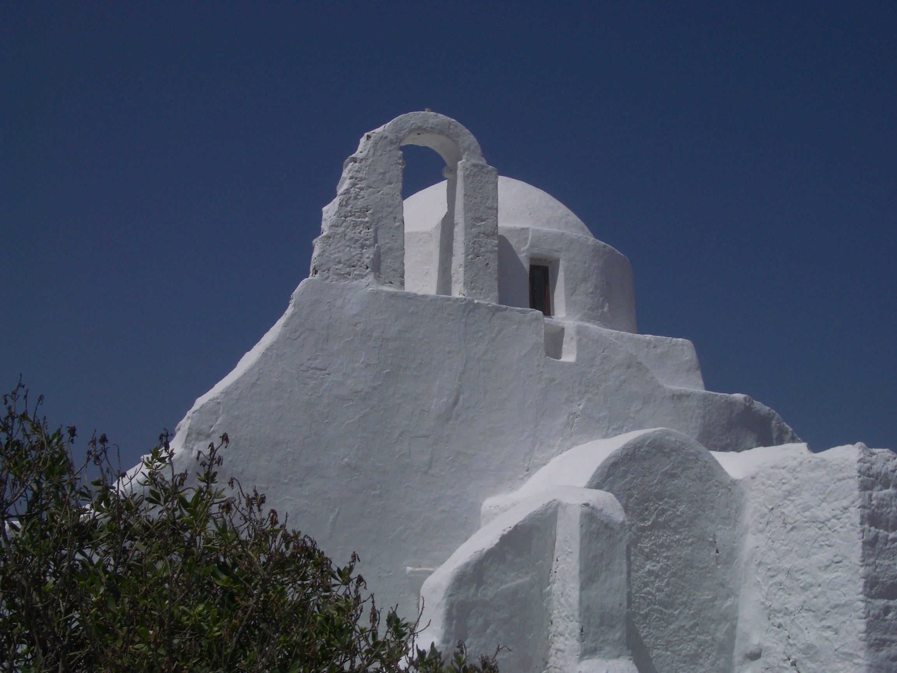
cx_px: 448
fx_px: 1270
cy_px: 336
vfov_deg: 29.7
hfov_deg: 38.9
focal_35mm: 49
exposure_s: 1/1600
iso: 50
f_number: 5
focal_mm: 8.2
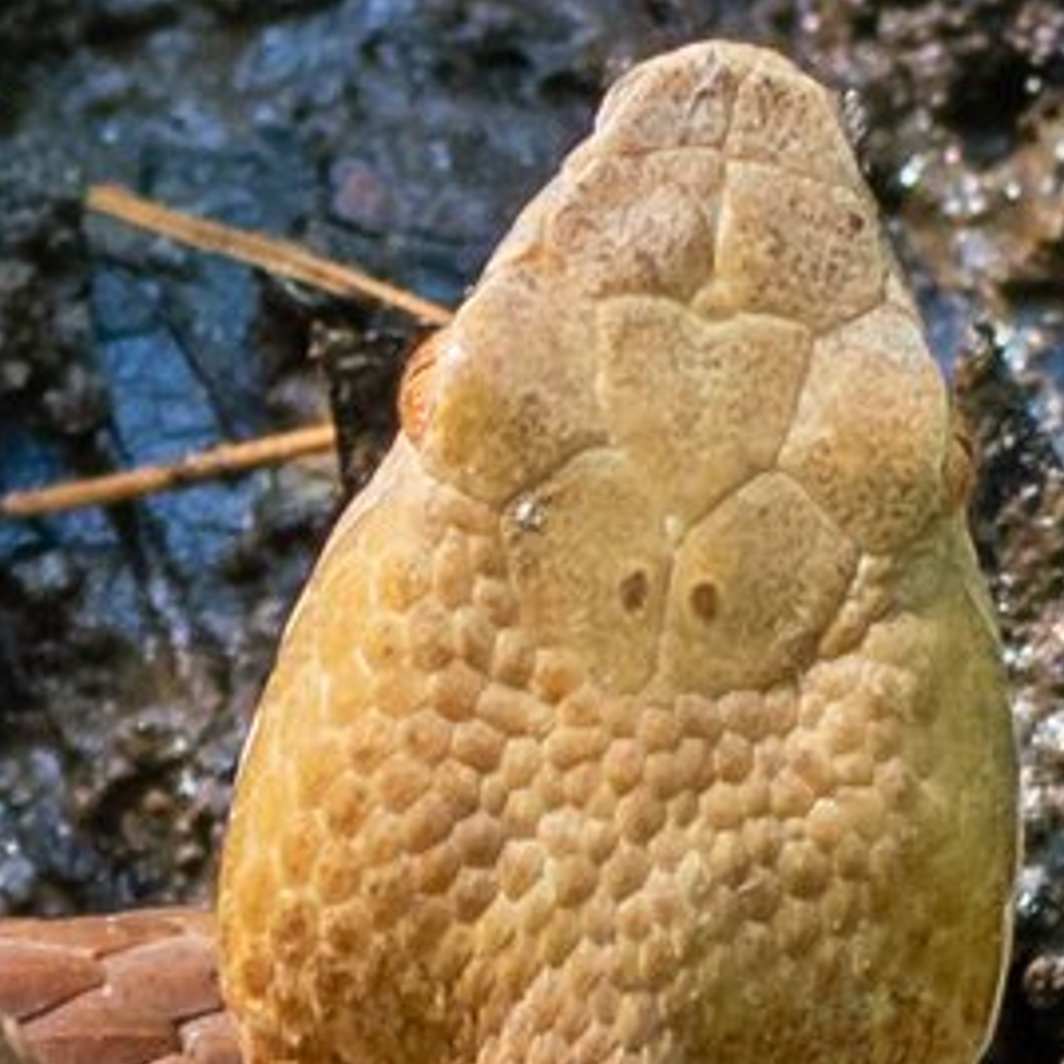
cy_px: 1653
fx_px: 60613
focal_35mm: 1743
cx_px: 271
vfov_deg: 1.0
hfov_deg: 1.0
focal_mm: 105
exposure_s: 1/125
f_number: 7.1
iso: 640
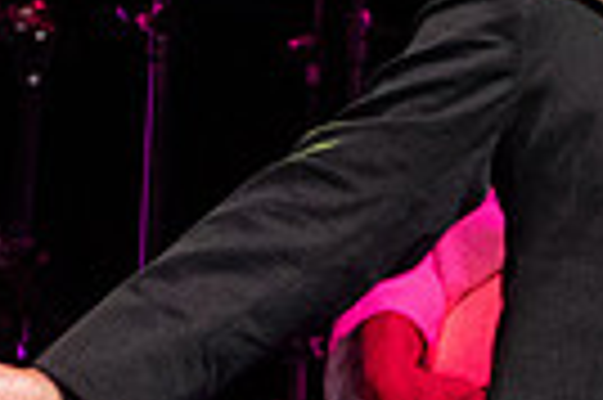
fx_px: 30581
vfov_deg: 0.8
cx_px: 726
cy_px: 8
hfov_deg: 1.1
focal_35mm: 1828
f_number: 4
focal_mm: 200
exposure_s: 1/400
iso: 3200
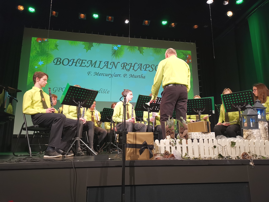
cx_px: 134
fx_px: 210
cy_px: 101
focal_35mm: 27
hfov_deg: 65.3
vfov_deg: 51.4
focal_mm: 5.58
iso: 250
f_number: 1.8
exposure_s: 1/50
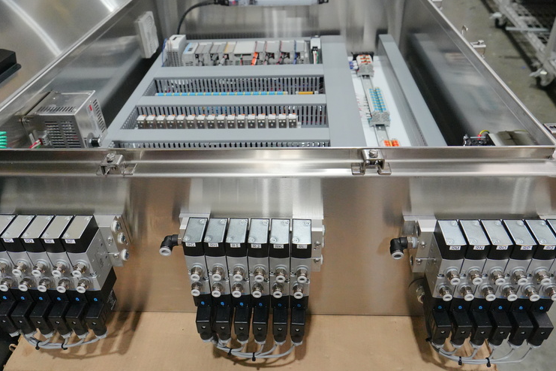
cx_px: 273
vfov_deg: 47.1
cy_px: 196
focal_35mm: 28
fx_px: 425
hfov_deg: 66.3
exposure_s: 1/800
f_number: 5
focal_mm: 17
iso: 4000
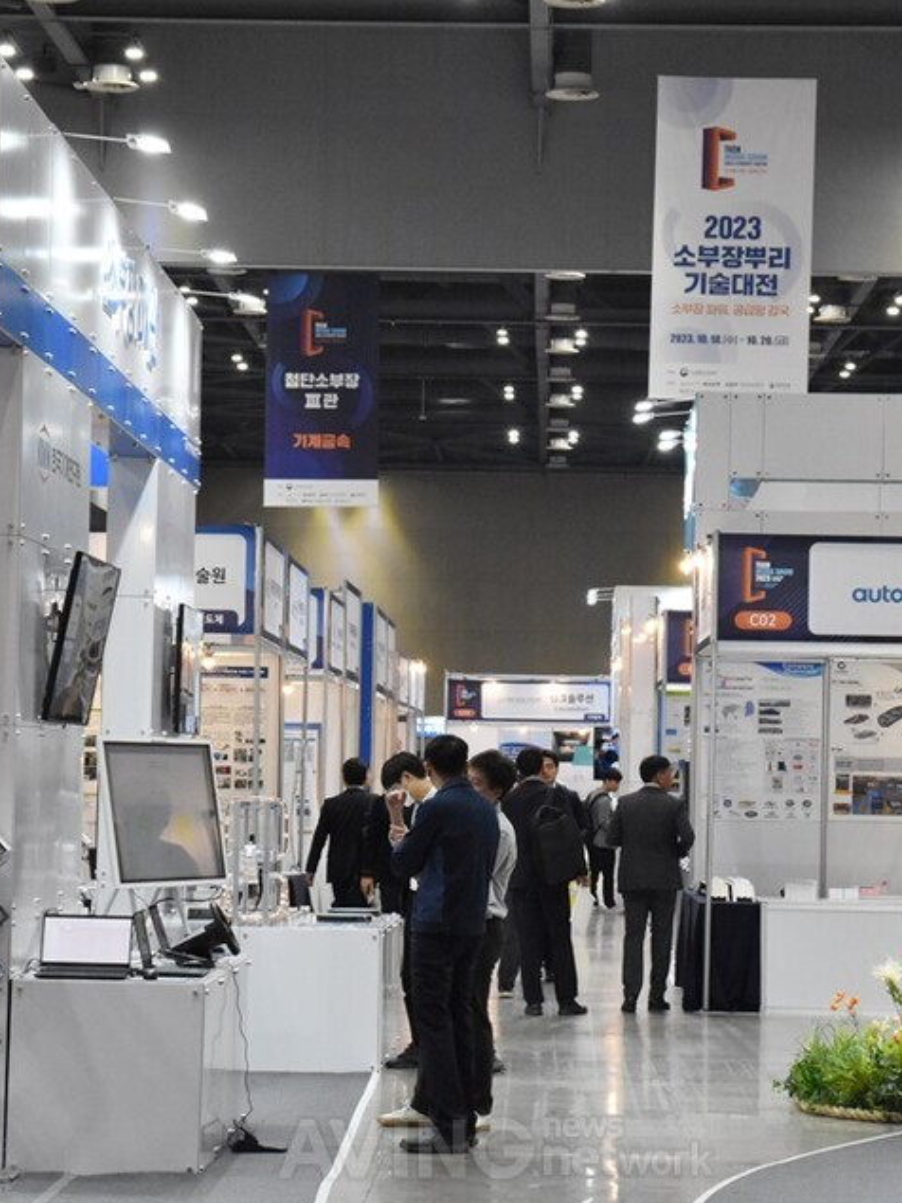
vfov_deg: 18.0
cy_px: 604
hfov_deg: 13.6
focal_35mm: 109
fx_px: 3788
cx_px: 466
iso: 3200
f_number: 7.1
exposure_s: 1/200
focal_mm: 50
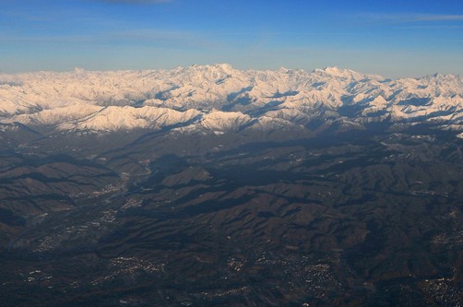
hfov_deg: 45.0
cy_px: 142
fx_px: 552
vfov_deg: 31.1
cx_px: 163
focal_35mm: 43
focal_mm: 18
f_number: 8
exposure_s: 1/1000
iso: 200
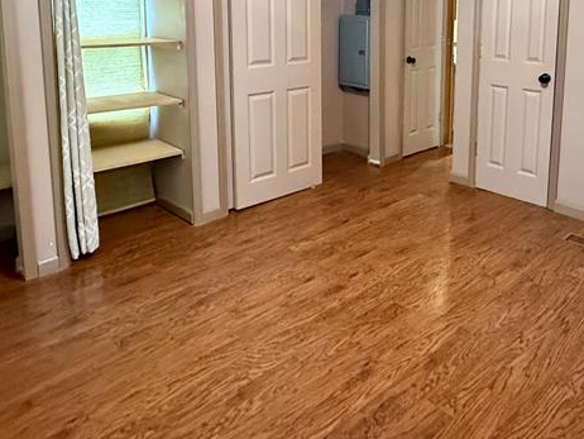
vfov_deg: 43.0
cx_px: 358
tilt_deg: -6.8
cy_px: 76
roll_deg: -0.9
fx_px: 523
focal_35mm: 31
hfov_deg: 57.7
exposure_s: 1/60
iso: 1000
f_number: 2.2
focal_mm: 2.22
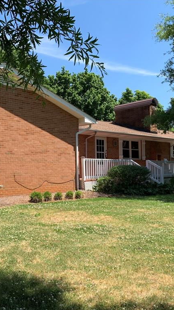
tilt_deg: +5.6
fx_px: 312
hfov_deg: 30.9
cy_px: 154
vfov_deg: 52.8
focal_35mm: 38
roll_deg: +0.2
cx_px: 54
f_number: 1.8
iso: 25
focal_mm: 4.25
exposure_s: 1/1111
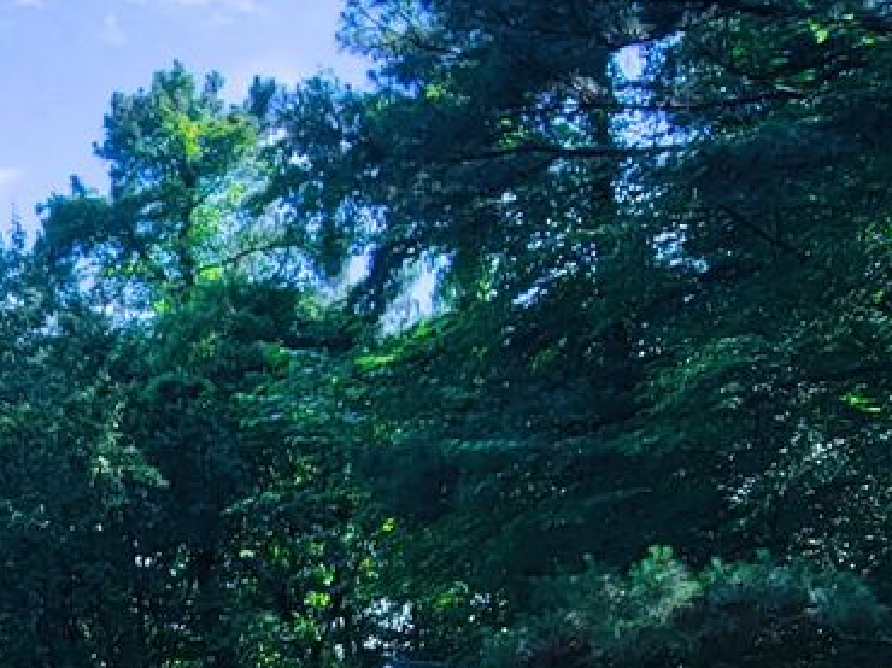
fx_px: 927
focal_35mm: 36
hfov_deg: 34.8
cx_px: -282
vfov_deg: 35.8
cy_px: 666
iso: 50
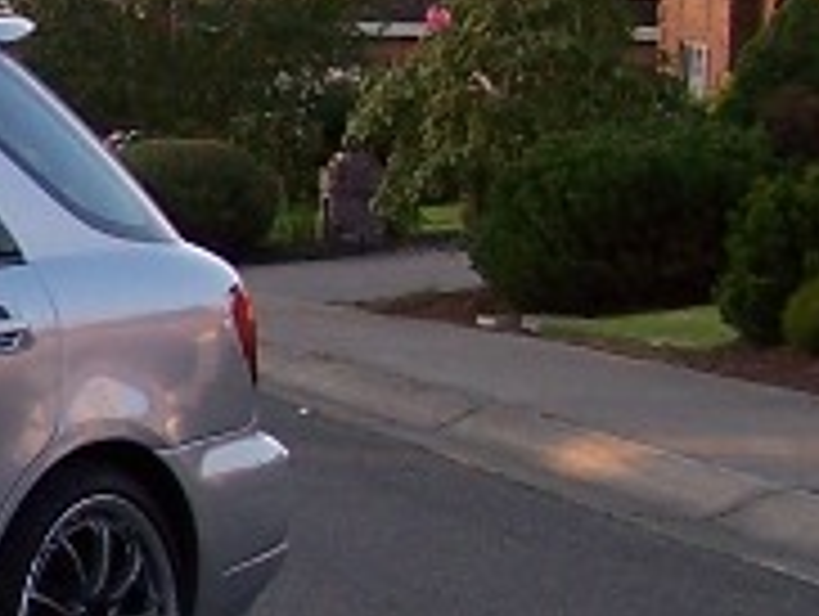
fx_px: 4549
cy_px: 380
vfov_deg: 7.8
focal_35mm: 192
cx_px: -770
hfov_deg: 9.6
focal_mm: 6.3
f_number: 2.8
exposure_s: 1/125
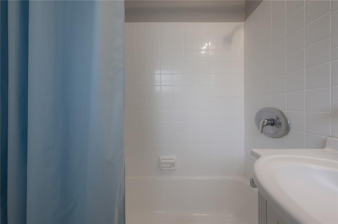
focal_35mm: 14
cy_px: 112
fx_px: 131
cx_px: 169
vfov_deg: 81.1
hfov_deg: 104.3
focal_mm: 14
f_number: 9
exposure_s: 1/80
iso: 320
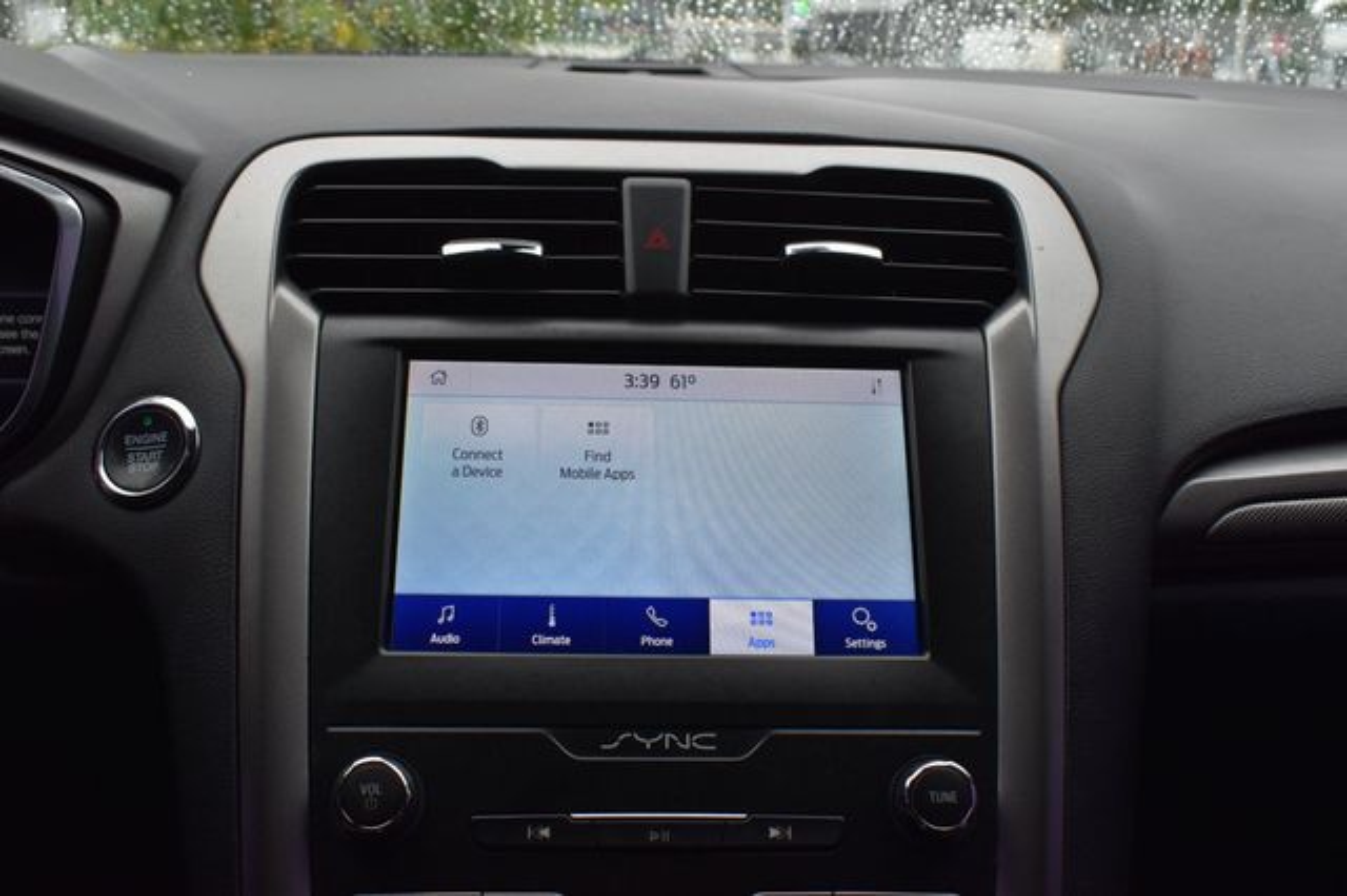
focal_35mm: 38
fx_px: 1402
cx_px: 674
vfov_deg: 35.5
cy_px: 448
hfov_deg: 51.3
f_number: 9
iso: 400
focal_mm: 25
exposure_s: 1/100
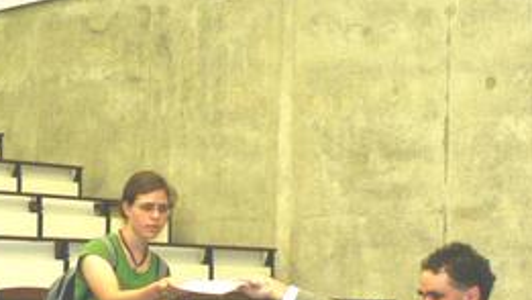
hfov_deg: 23.6
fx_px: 1270
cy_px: 359
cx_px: 224
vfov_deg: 13.1
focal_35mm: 90
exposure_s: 1/60
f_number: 2.8
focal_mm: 6
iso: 100
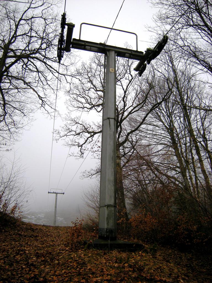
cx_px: 106
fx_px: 229
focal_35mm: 28
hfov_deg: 49.7
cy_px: 142
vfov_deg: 63.4
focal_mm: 4.7
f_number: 2.8
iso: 64
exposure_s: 1/335
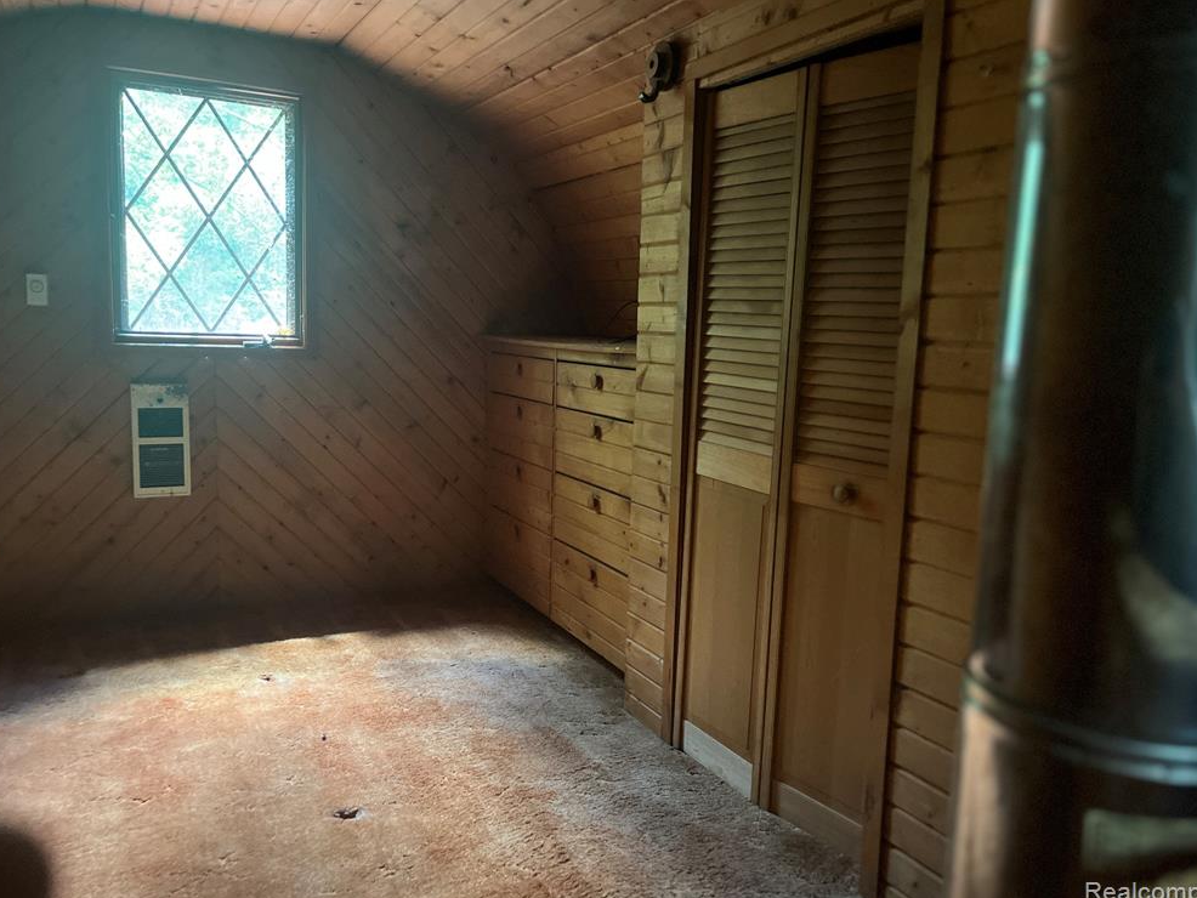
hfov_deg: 65.3
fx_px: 934
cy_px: 445
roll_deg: -2.6
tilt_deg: -8.6
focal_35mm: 27
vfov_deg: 51.4
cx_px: 586
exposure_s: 1/30
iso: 640
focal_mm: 5.1
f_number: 1.6
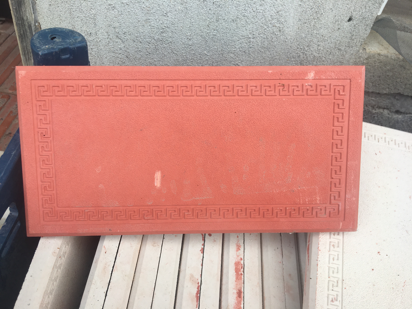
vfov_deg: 48.2
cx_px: 206
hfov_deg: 61.7
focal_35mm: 29
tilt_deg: -45.0
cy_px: 154
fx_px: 345
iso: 25
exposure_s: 1/262
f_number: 2.2
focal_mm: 4.15
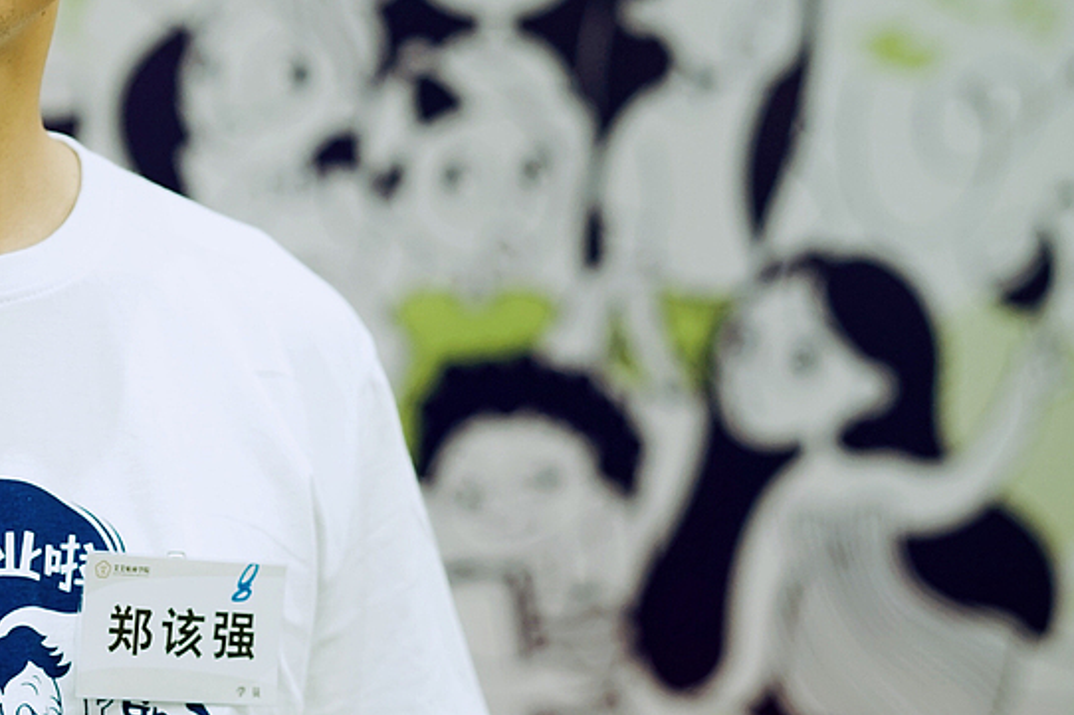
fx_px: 3877
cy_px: 126
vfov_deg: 10.5
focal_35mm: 130
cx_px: -50
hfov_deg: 15.4
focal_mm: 55
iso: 500
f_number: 2.8
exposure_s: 1/50
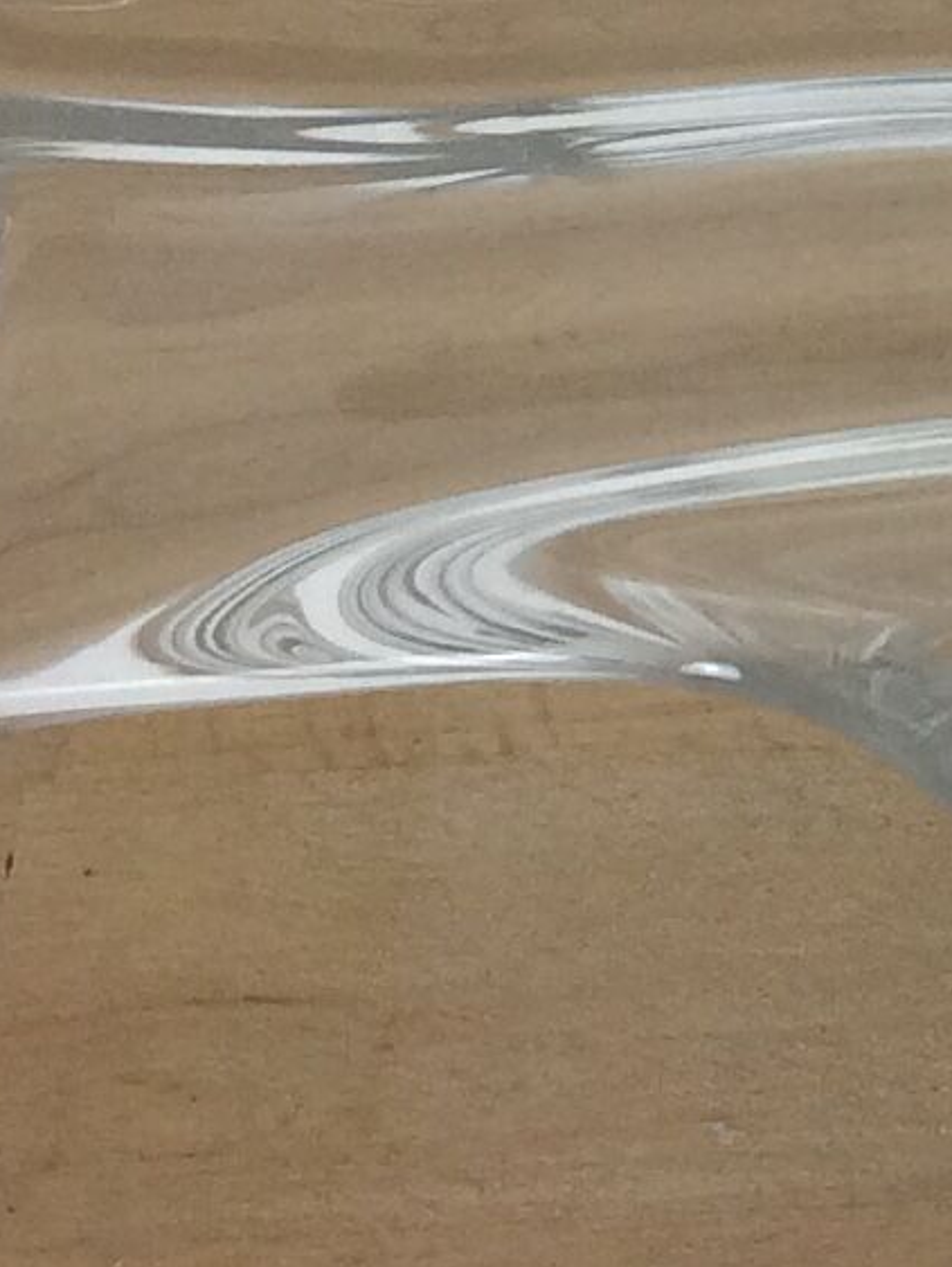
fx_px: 6153
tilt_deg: -49.5
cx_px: 2302
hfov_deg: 8.1
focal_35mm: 168
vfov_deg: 11.4
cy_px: -401
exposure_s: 1/100
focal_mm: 4.15
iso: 64
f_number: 2.2
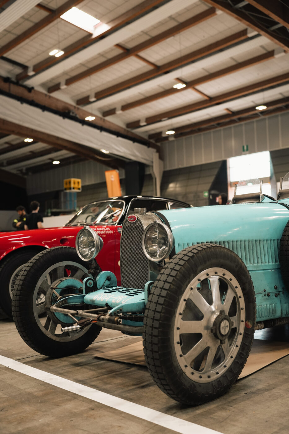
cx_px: 144
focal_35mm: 38
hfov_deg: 35.0
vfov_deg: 50.7
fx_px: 458
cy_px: 217
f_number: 2.8
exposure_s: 1/100
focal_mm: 38
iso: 640
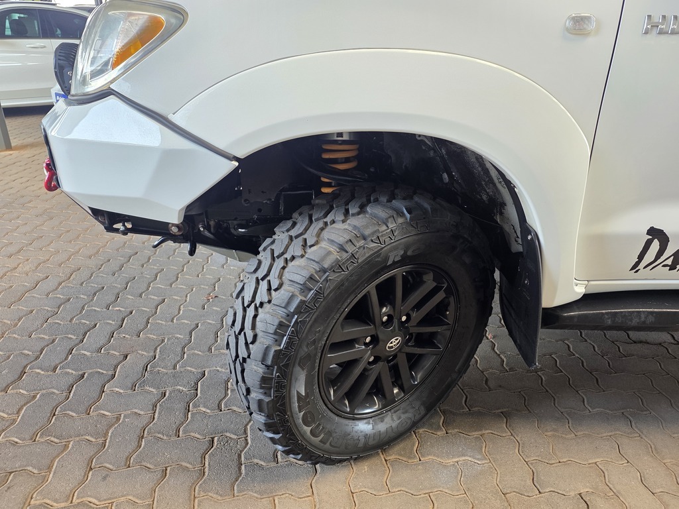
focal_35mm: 23
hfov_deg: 73.9
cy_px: 254
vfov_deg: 58.9
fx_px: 451
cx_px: 340
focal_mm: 6.25
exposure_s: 1/100
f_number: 1.7
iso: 125
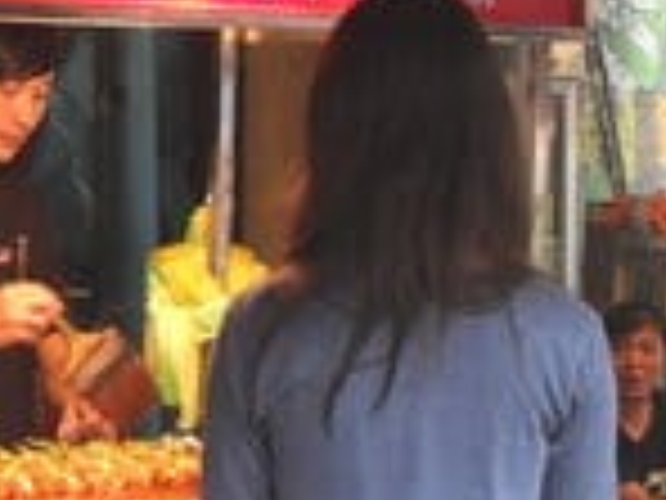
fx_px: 2270
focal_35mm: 118
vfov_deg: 12.5
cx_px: -104
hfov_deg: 16.1
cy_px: 318
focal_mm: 6.2
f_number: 2.8
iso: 100
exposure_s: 1/45
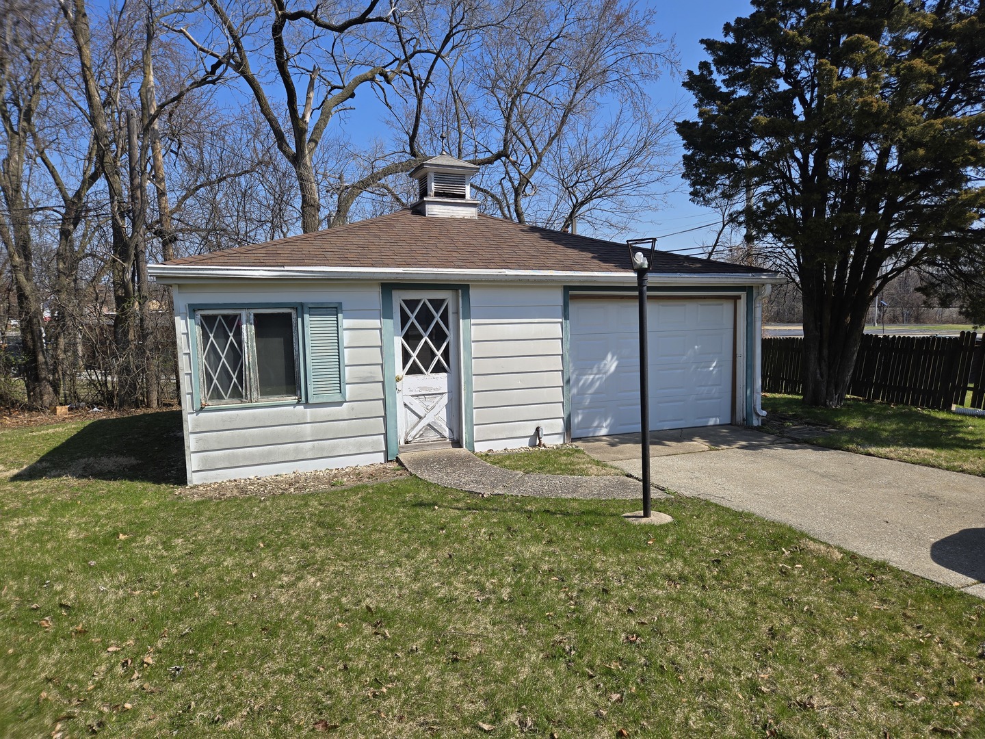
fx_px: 654
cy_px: 370
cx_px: 492
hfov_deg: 73.9
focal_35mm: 23
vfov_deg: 58.9
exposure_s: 1/1915
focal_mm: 5.4
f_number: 1.8
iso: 25
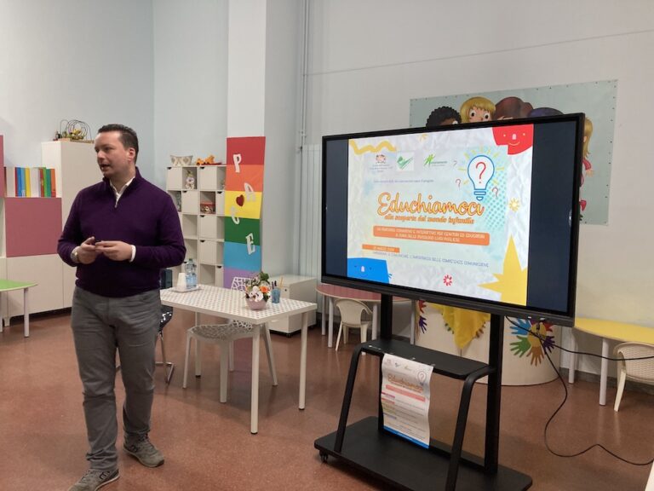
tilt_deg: -4.1
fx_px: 529
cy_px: 246
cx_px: 327
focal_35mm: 28
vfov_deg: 49.7
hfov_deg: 63.4
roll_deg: -1.6
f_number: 1.8
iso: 100
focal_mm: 3.99
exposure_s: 1/50
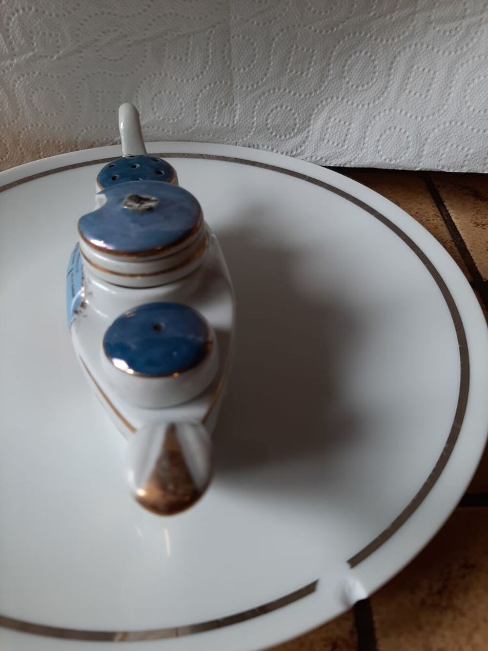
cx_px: 244
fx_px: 489
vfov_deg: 67.3
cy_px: 326
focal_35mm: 26
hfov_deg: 53.1
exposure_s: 1/129
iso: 40
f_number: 1.7
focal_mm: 3.93
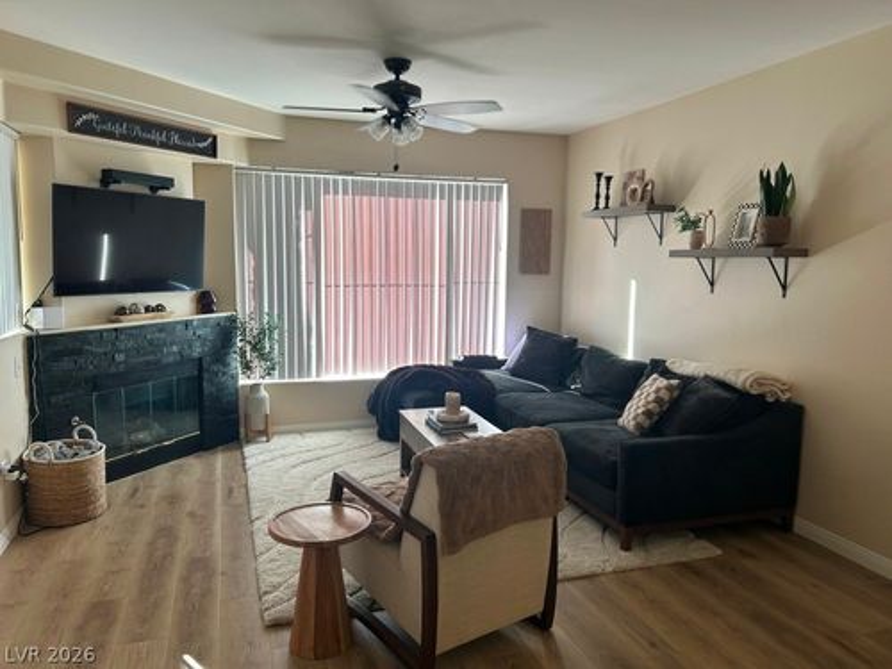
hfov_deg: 67.3
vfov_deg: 53.1
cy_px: 334
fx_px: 670
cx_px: 446
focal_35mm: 26
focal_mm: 5.7
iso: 64
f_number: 1.5
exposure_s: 1/60
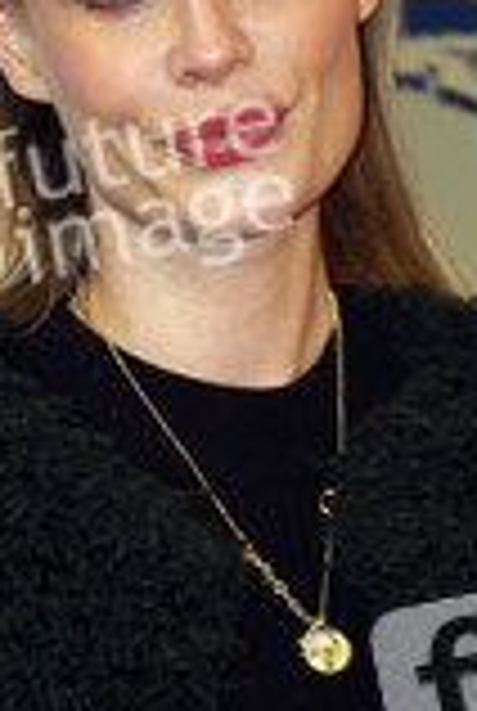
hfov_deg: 3.6
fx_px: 7499
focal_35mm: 379
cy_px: 432
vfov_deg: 5.4
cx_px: 196
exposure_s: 1/100
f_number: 5.6
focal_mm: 100
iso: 160
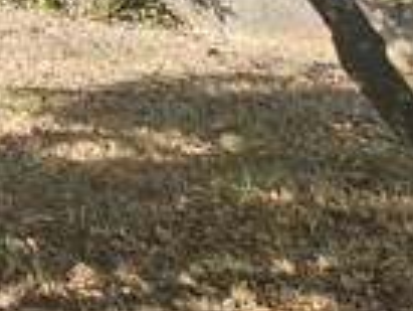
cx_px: -633
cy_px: -242
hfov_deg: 14.2
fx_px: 908
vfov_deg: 16.4
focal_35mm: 76
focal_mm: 2.2
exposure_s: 1/392
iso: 50
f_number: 2.2
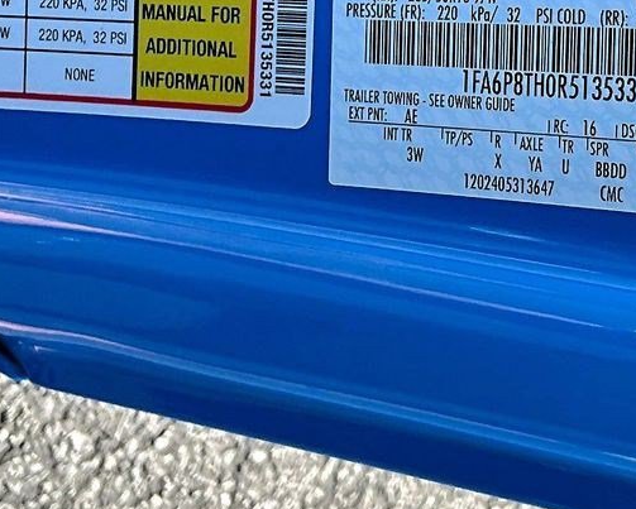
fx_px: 1695
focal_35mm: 90
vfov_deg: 16.8
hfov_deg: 21.1
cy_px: 9
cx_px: 478
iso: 20
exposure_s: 1/164
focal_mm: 3
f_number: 1.8
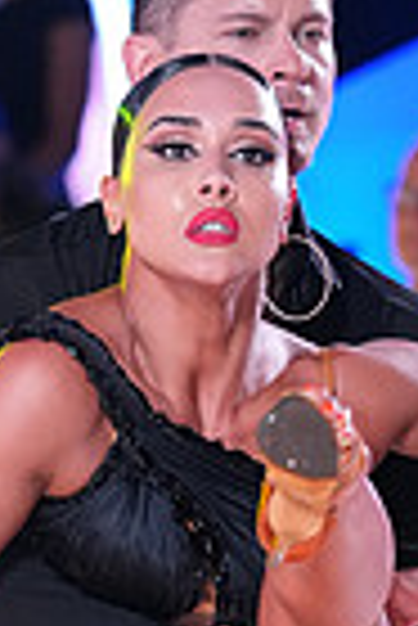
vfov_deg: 3.3
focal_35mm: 620
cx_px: 164
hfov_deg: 2.2
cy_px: 905
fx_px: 10771
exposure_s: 1/200
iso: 4000
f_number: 4
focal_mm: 149
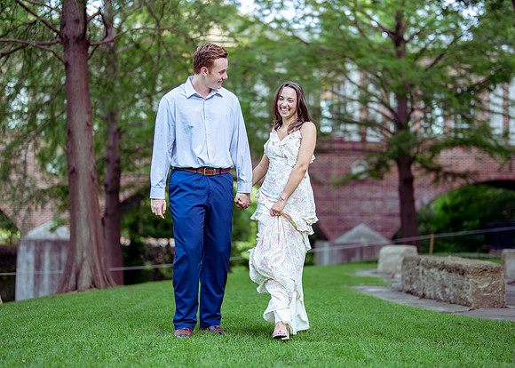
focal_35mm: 60
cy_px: 174
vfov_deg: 23.6
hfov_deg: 32.6
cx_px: 273
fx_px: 881
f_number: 1.2
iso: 500
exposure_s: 1/1000
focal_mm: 50
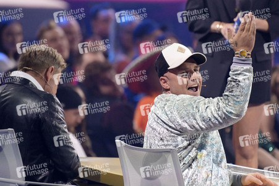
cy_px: 93
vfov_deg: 2.7
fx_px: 3872
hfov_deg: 4.1
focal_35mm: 500
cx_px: 140
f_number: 5.6
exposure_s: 1/500
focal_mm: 500
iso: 10000
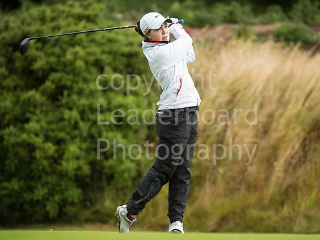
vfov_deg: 4.6
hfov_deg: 6.1
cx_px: 178
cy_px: 120
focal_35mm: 326
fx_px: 3014
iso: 1250
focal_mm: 300
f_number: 4.5
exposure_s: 1/2000
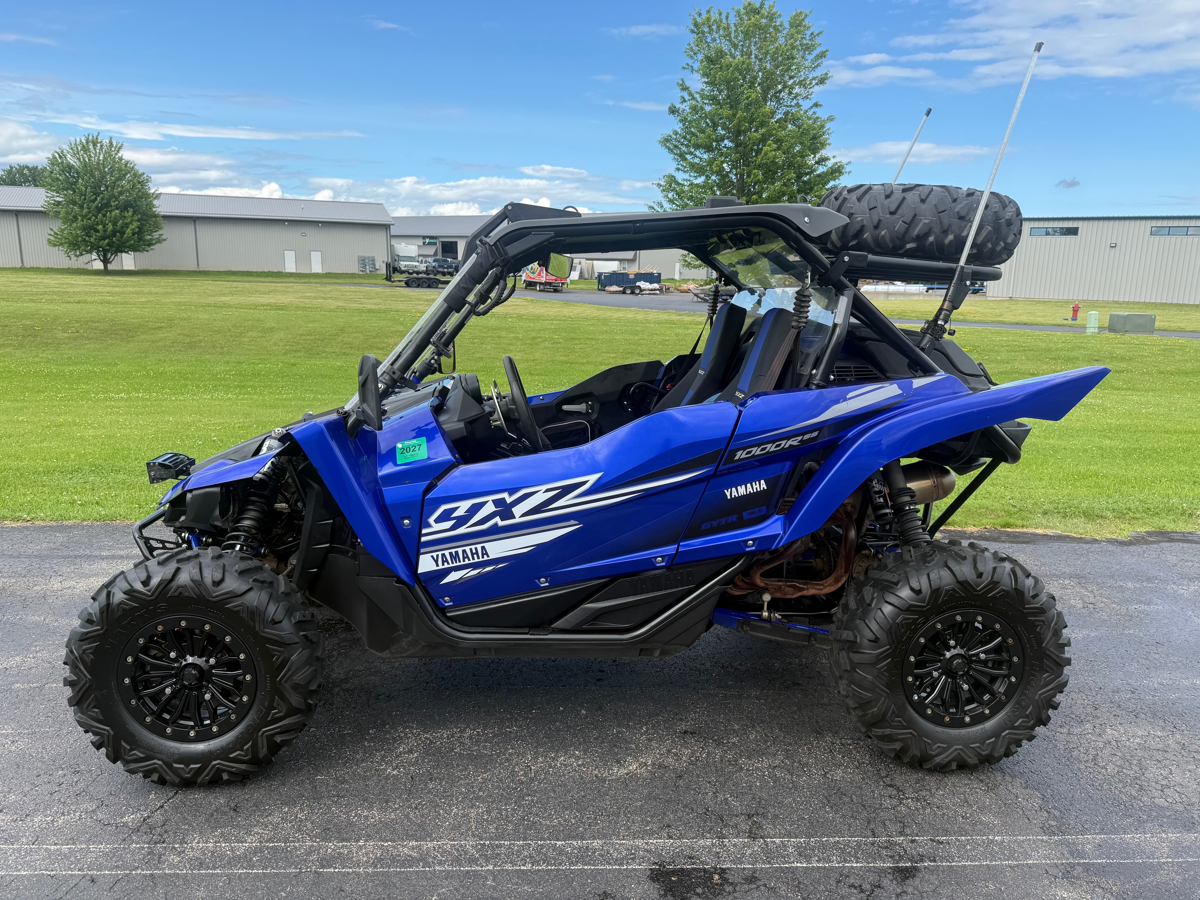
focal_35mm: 24
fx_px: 832
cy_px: 450
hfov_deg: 71.6
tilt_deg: -12.6
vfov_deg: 56.8
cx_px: 600
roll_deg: -1.3
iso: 80
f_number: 1.78
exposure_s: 1/1949
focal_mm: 6.76
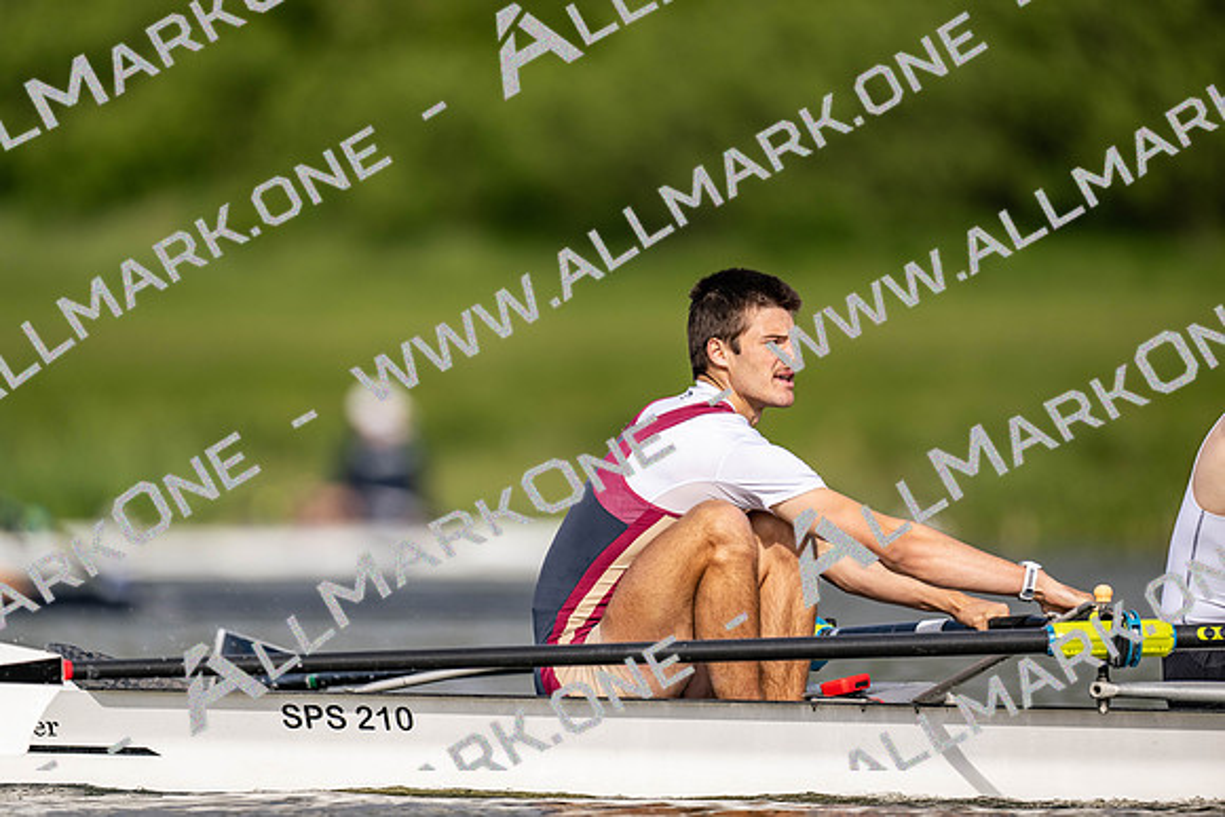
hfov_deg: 3.4
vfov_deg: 2.3
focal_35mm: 600
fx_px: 20420
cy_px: 408
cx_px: 612
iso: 250
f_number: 4
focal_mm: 600
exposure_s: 1/2500
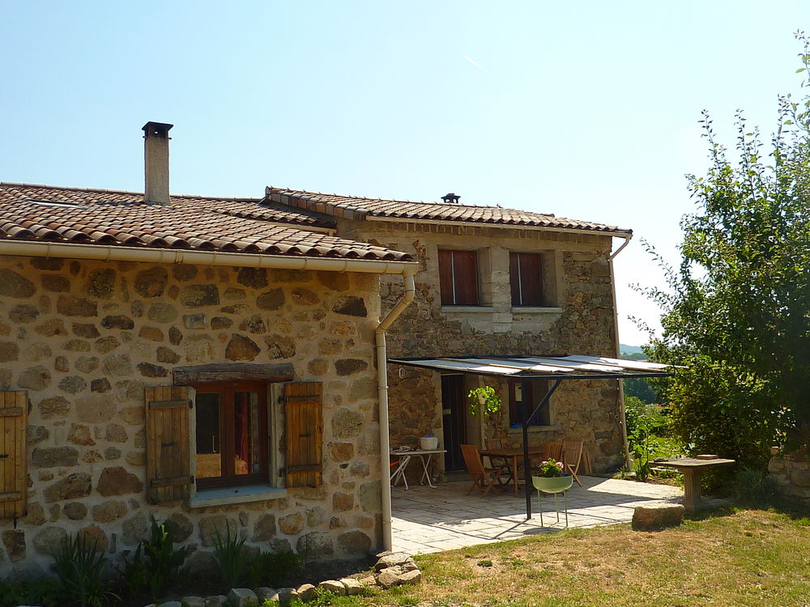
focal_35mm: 36
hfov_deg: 51.4
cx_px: 405
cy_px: 304
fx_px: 842
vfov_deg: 39.7
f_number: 4.5
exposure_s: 1/400
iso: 80
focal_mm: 4.1
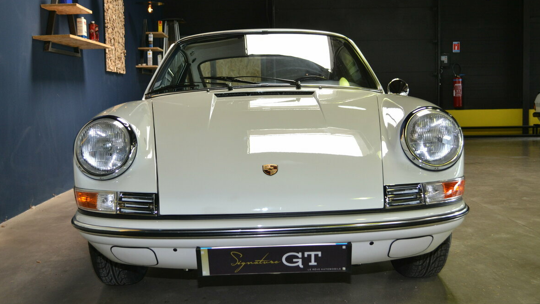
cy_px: 152
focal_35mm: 45
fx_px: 644
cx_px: 267
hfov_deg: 45.5
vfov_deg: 26.5
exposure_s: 1/100
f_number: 5
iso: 400
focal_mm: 28
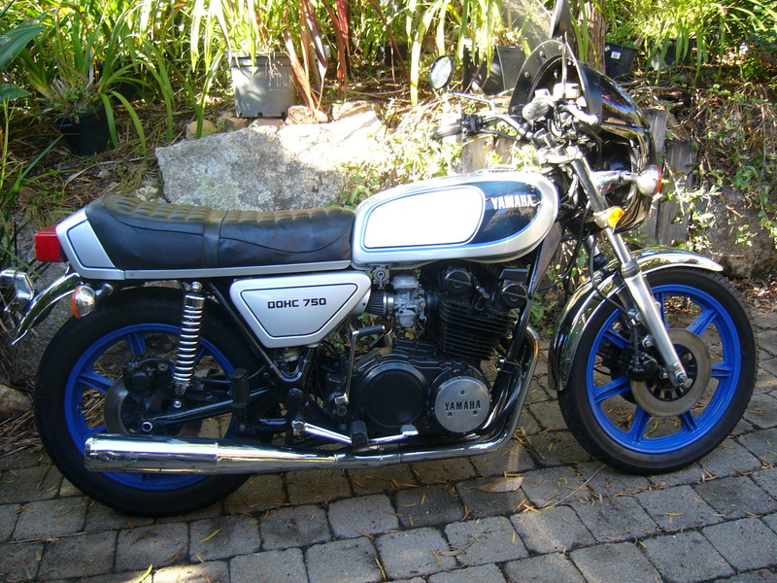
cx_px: 388
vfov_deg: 40.7
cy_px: 292
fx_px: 786
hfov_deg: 52.6
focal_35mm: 35
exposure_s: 1/50
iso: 100
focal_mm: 5.8
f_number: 2.8
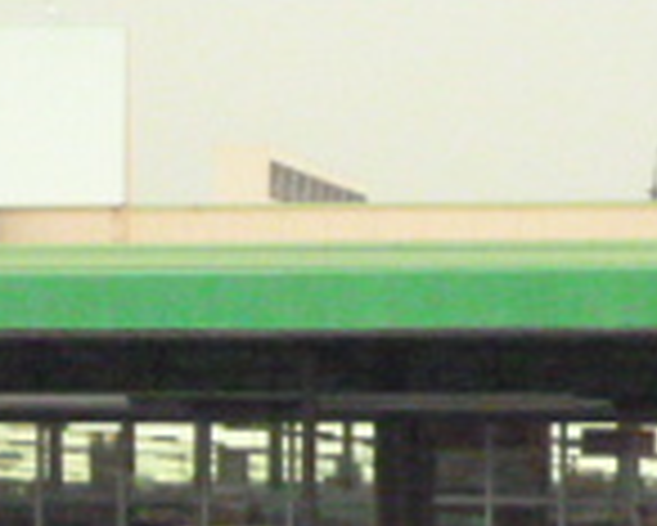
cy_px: 441
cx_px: 342
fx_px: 4670
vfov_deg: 6.4
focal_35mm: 240
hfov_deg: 8.0
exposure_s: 1/250
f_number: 13
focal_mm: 10
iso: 1600
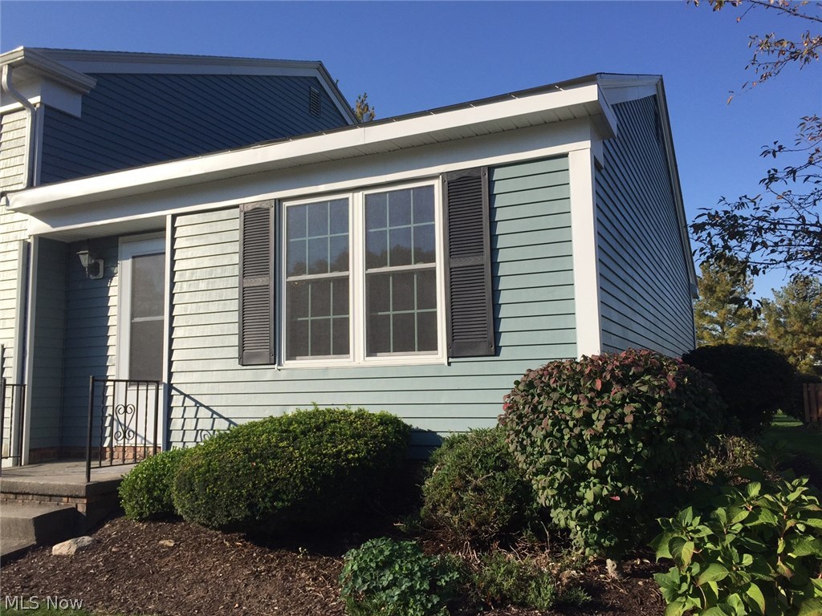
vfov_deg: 48.2
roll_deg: +0.9
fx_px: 689
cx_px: 411
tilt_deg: +6.2
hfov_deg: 61.7
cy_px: 308
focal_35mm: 29
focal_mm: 4.15
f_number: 2.2
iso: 32
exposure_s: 1/2825
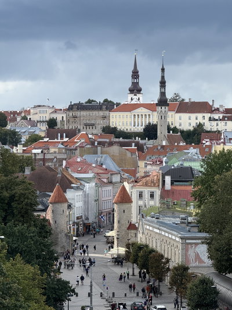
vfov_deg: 16.4
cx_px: 116
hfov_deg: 12.4
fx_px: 1072
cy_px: 155
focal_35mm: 120
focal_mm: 15.66
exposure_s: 1/655
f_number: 2.8
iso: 64
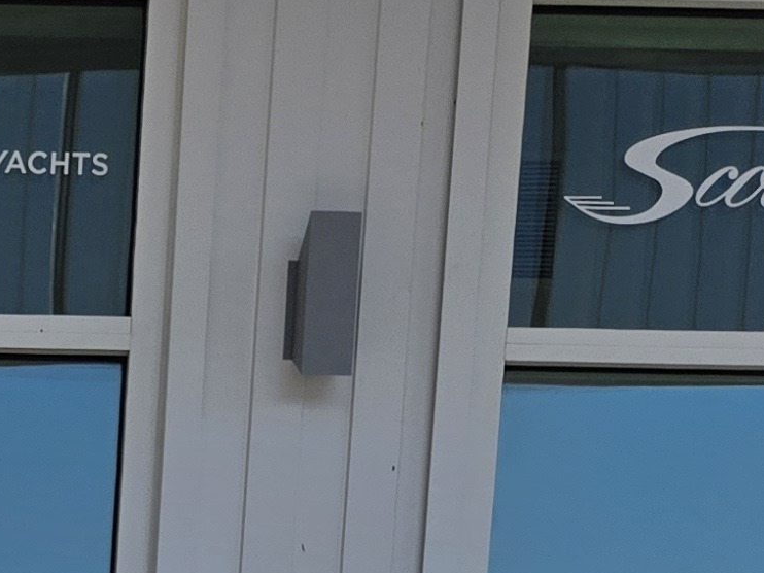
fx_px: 2736
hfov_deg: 14.9
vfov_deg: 9.9
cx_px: -325
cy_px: 1524
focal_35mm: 124
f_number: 1.8
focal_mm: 5.4
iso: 25
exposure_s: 1/2503
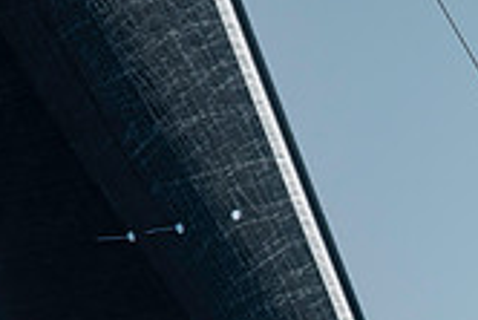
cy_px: 506
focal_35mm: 1572
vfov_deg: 0.9
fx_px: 20890
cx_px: 587
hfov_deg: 1.3
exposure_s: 1/3200
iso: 200
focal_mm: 300
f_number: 4
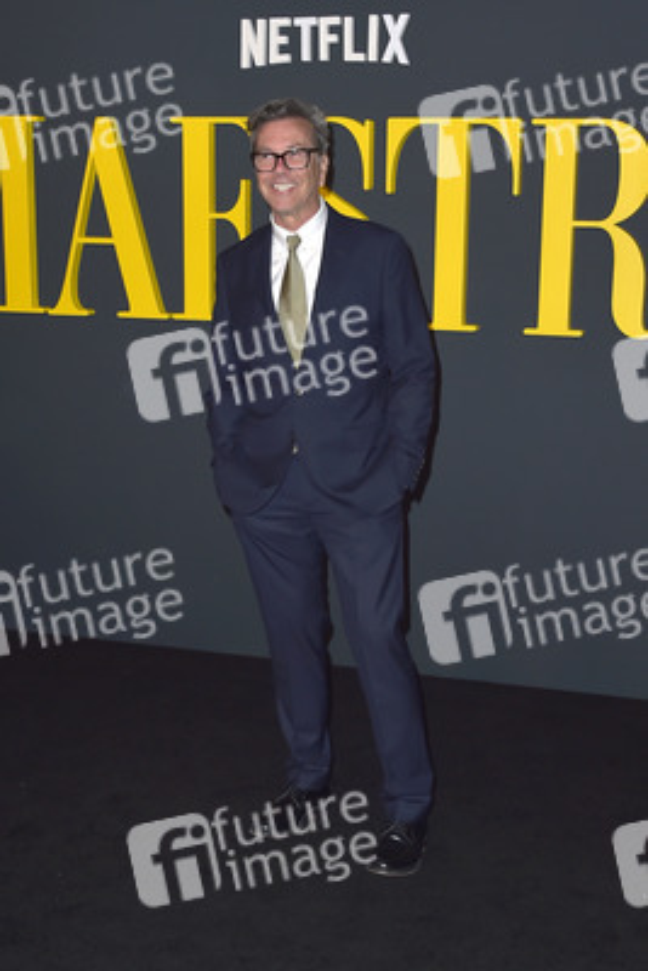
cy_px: 486
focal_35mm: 36
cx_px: 324
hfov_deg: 36.9
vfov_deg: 53.1
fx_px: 971
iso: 320
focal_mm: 36
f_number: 6.3
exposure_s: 1/250
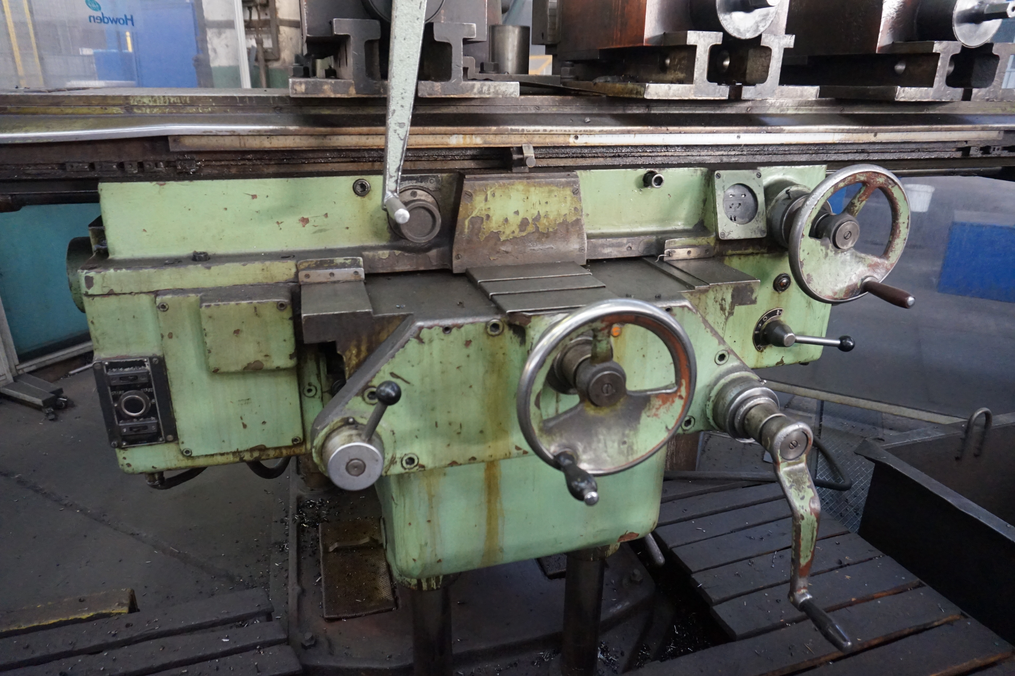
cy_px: 338
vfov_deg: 53.1
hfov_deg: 73.8
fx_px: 676
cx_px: 508
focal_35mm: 24
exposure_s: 1/125
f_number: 3.5
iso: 3200
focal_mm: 16
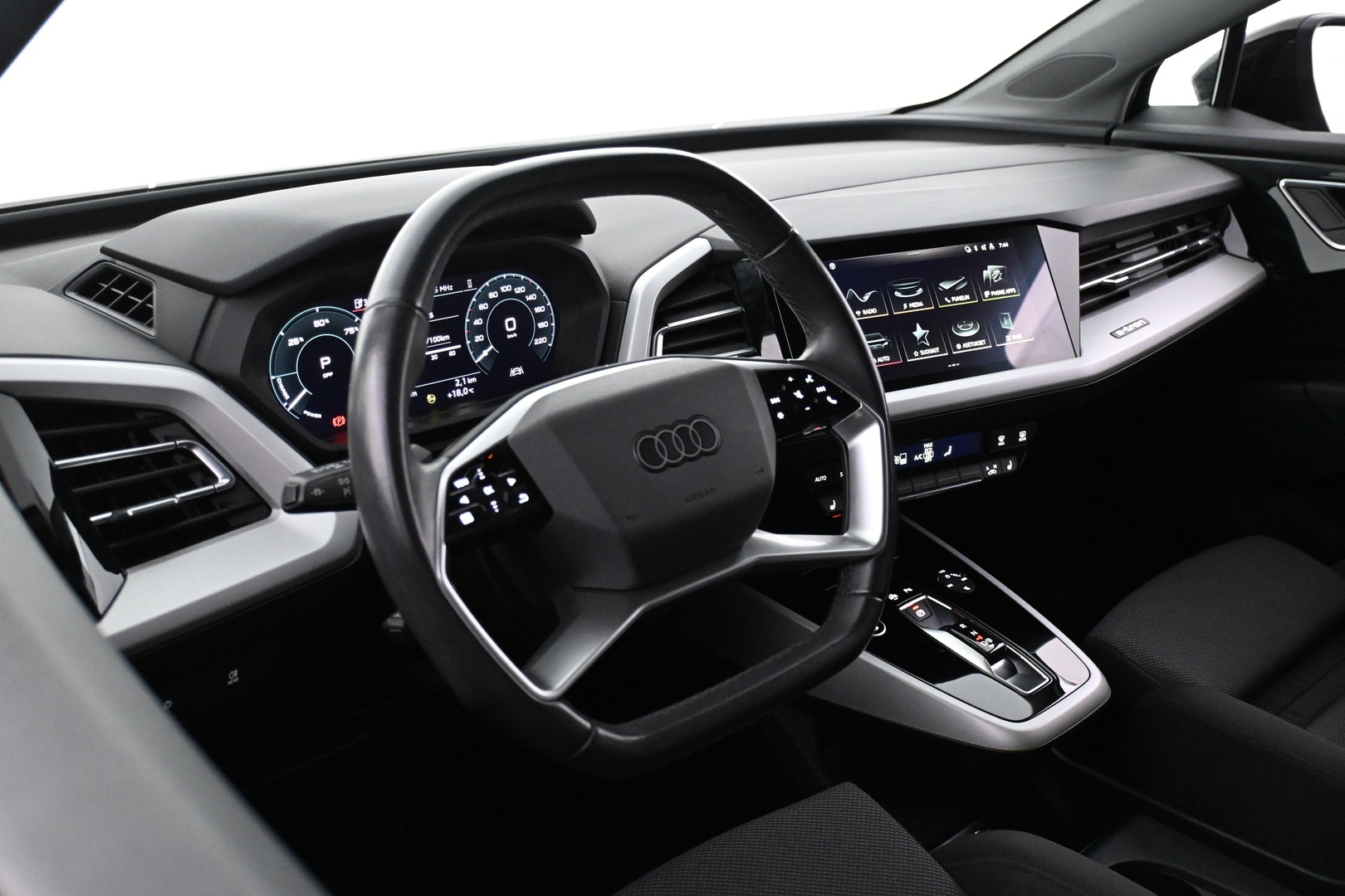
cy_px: 448
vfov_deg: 39.1
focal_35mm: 34
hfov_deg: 56.1
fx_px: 1261
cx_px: 672
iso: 4000
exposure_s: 1/40
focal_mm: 22.5
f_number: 4
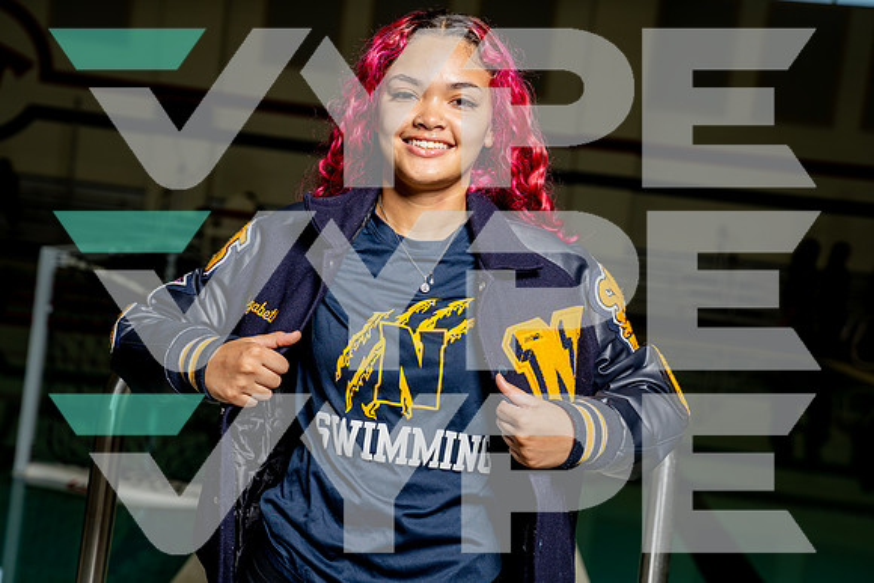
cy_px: 292
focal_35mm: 67
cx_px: 437
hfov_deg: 30.0
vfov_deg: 20.3
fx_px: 1628
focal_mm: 66
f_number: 4.5
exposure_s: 1/250
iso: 100
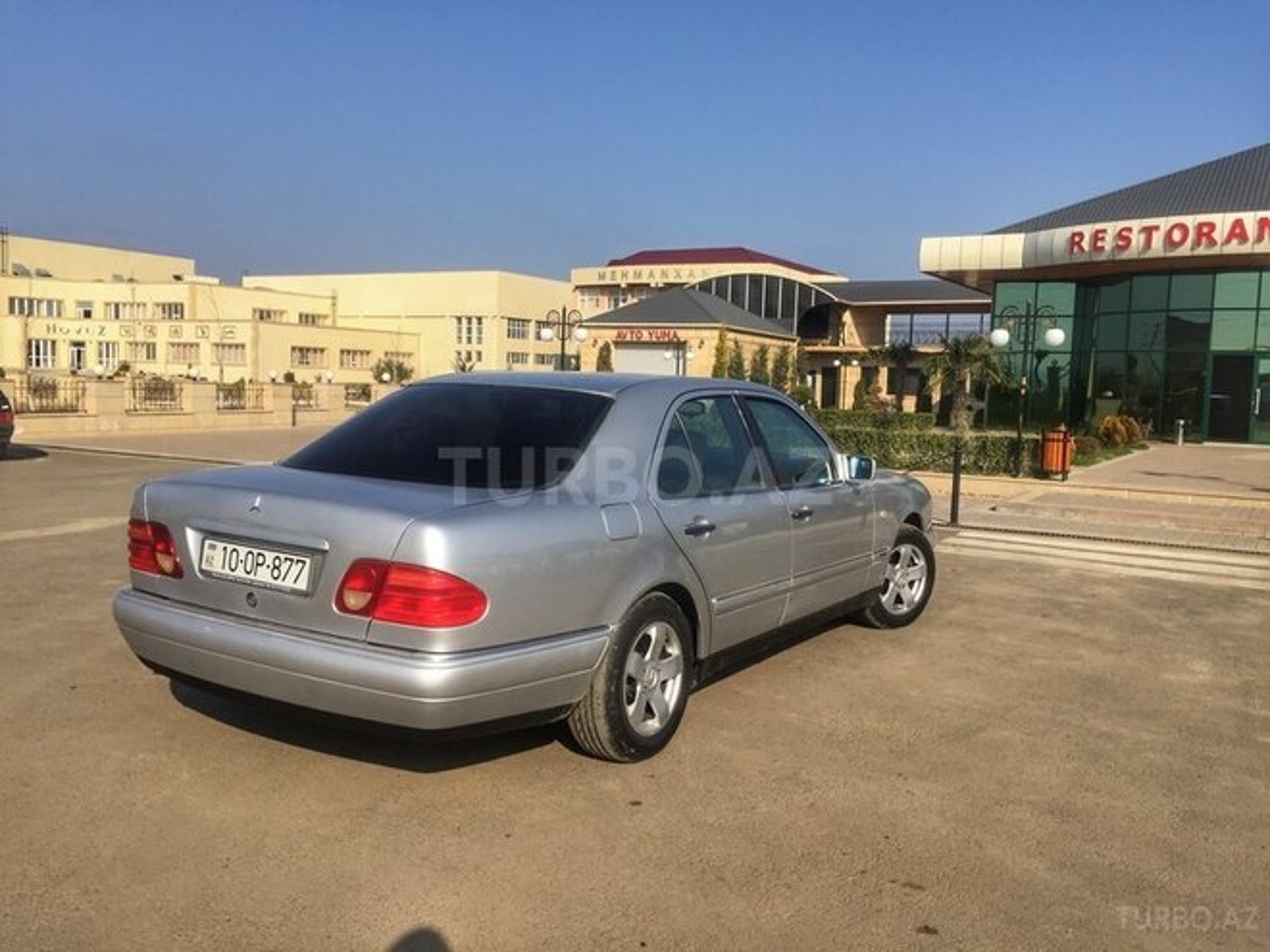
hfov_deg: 61.7
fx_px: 1064
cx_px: 635
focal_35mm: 29
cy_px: 476
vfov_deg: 48.2
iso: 32
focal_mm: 4.15
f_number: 2.2
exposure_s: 1/2198
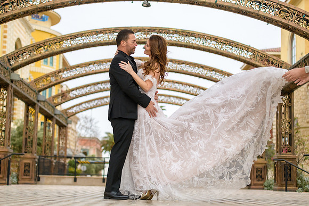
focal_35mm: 70
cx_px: 154
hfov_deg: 28.8
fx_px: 601
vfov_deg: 19.5
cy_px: 103
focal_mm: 70
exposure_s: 1/3200
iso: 400
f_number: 2.8
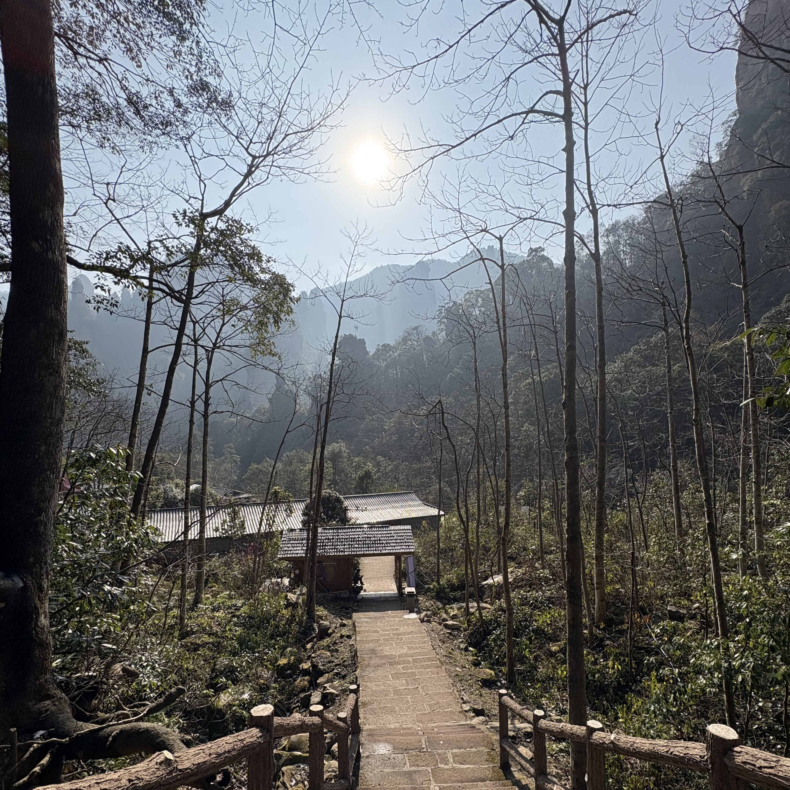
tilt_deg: -4.3
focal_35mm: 17
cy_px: 469
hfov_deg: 84.0
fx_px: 439
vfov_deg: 83.1
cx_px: 392
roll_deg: +0.4
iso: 64
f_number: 2.2
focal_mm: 2.22
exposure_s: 1/2208
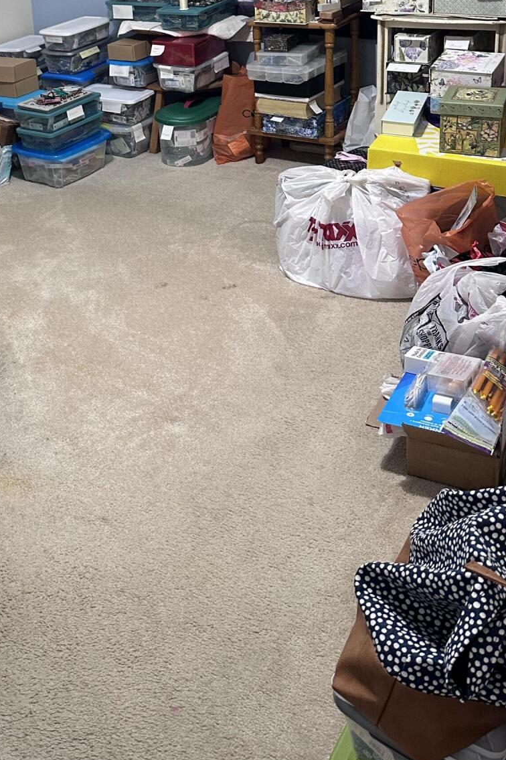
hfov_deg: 28.9
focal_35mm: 44
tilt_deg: -16.8
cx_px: 22
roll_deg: +5.5
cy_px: 143
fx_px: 928
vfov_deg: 42.4
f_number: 1.78
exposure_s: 1/60
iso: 320
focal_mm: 6.86
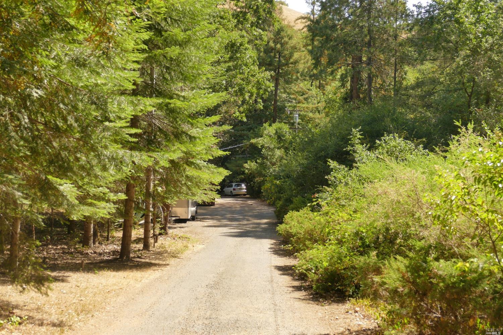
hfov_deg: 37.5
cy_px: 168
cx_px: 252
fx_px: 740
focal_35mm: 53
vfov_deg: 25.5
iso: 125
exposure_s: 1/500
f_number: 3.4
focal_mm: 19.47
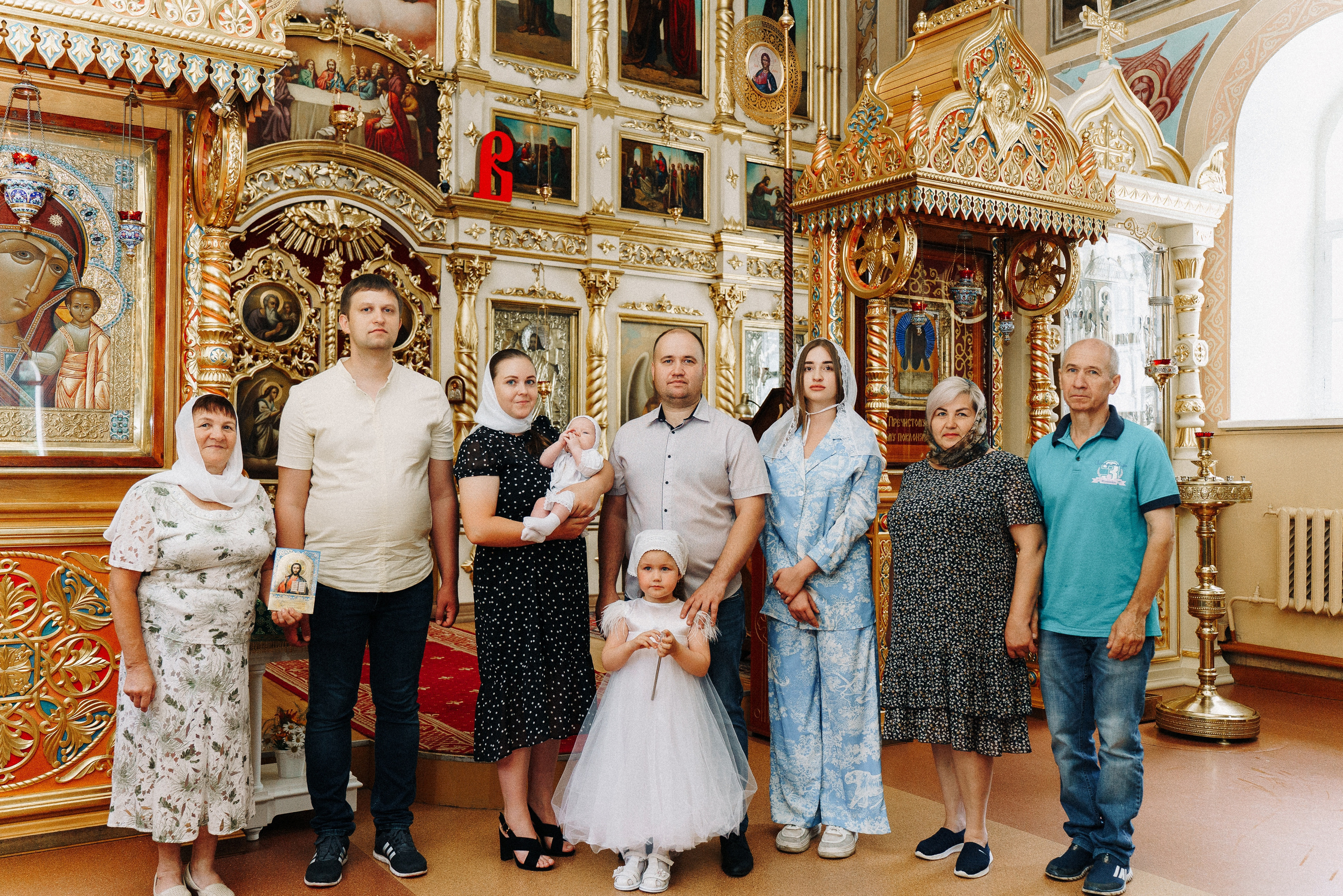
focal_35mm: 31
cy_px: 448
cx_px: 672
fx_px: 1159
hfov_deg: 60.2
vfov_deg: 42.2
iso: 2500
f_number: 2.8
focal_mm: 29
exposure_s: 1/160
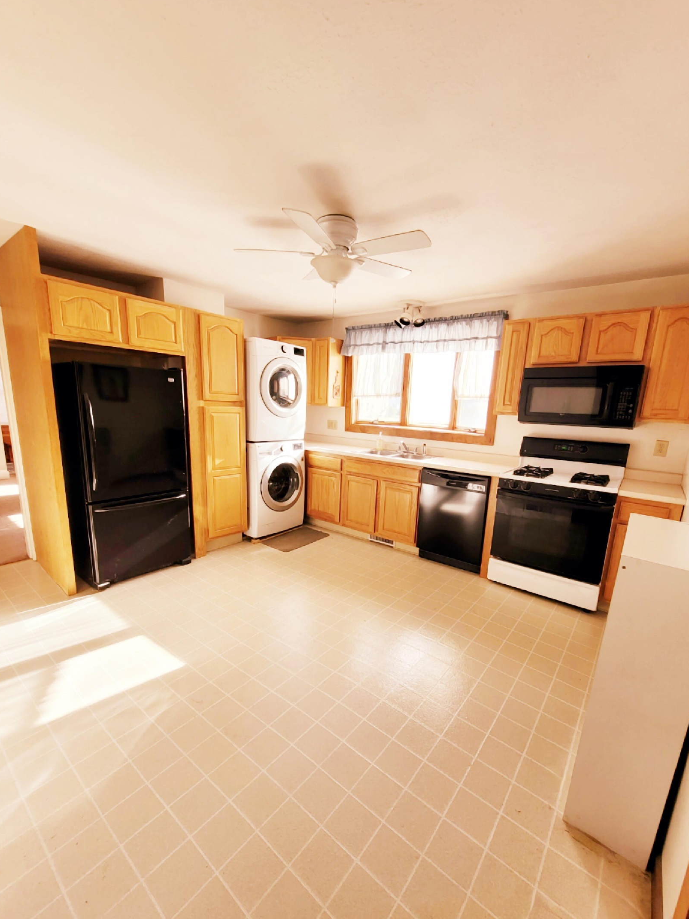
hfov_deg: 85.7
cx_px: 352
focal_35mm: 14
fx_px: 371
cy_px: 482
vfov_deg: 102.0
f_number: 2.2
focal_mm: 1.74
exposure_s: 1/50
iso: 50
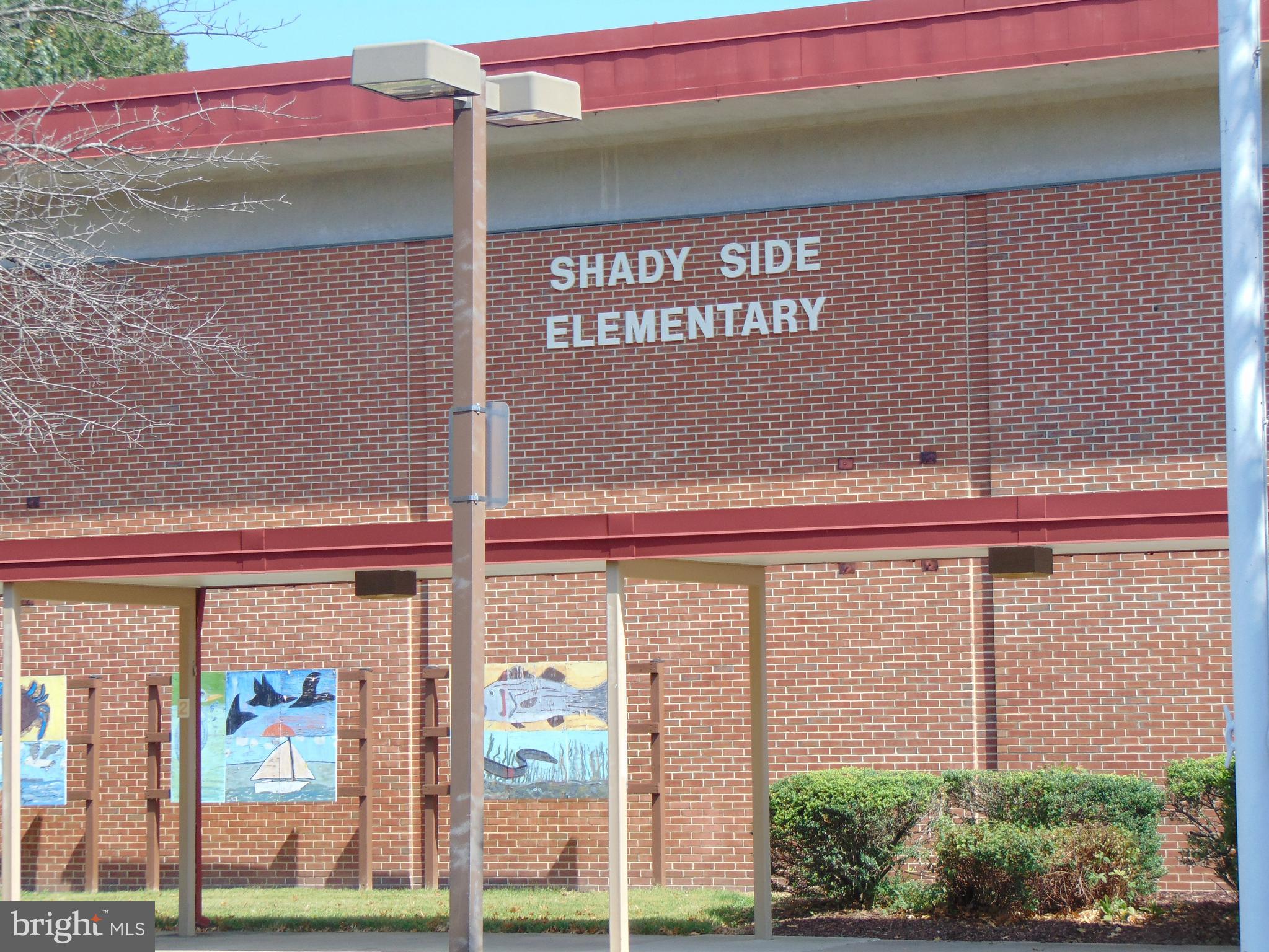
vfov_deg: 13.7
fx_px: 3960
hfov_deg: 18.2
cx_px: 634
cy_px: 476
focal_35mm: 108
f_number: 3.9
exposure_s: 1/400
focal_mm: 19.4
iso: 80
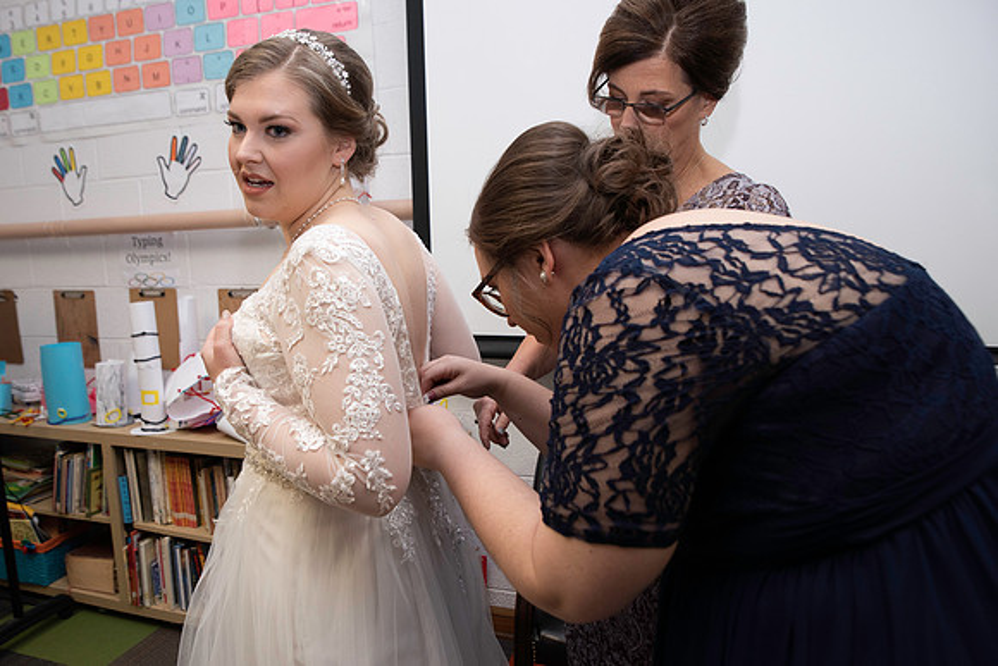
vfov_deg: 49.1
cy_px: 353
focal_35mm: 26
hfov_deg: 68.6
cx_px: 451
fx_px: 729
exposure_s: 1/200
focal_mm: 24
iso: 640
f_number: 4.5
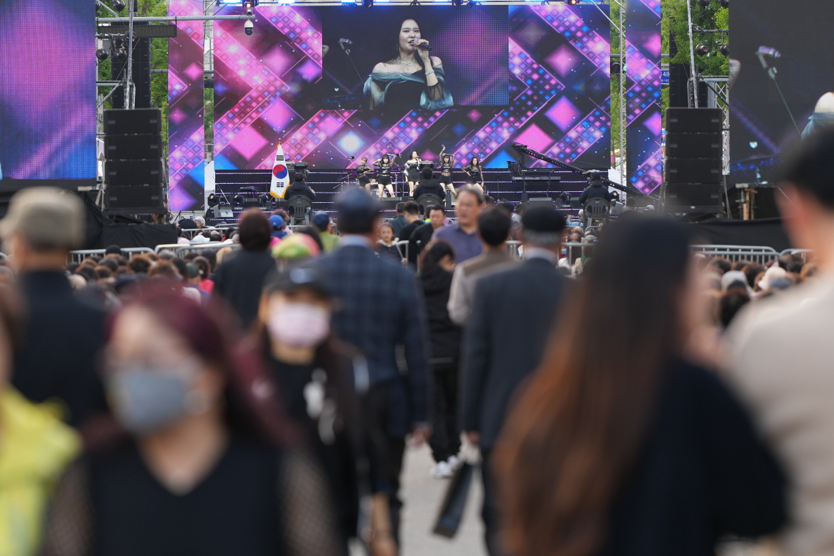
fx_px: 4935
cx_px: 402
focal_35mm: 213
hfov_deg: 9.7
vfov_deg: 6.5
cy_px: 238
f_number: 3.2
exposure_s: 1/160
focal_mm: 145
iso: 160
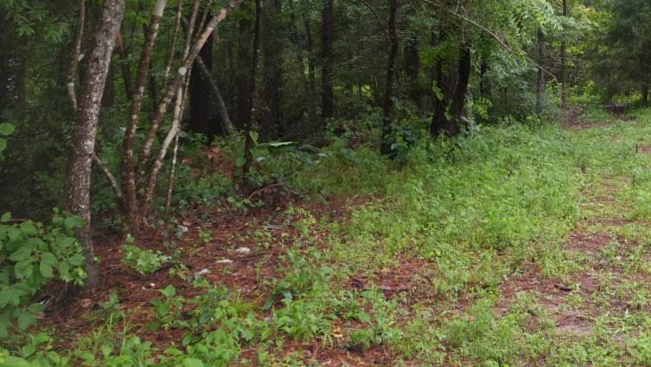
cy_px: -3
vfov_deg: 21.4
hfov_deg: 36.6
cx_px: 560
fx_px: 932
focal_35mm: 54
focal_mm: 16
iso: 500
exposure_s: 1/160
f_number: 4
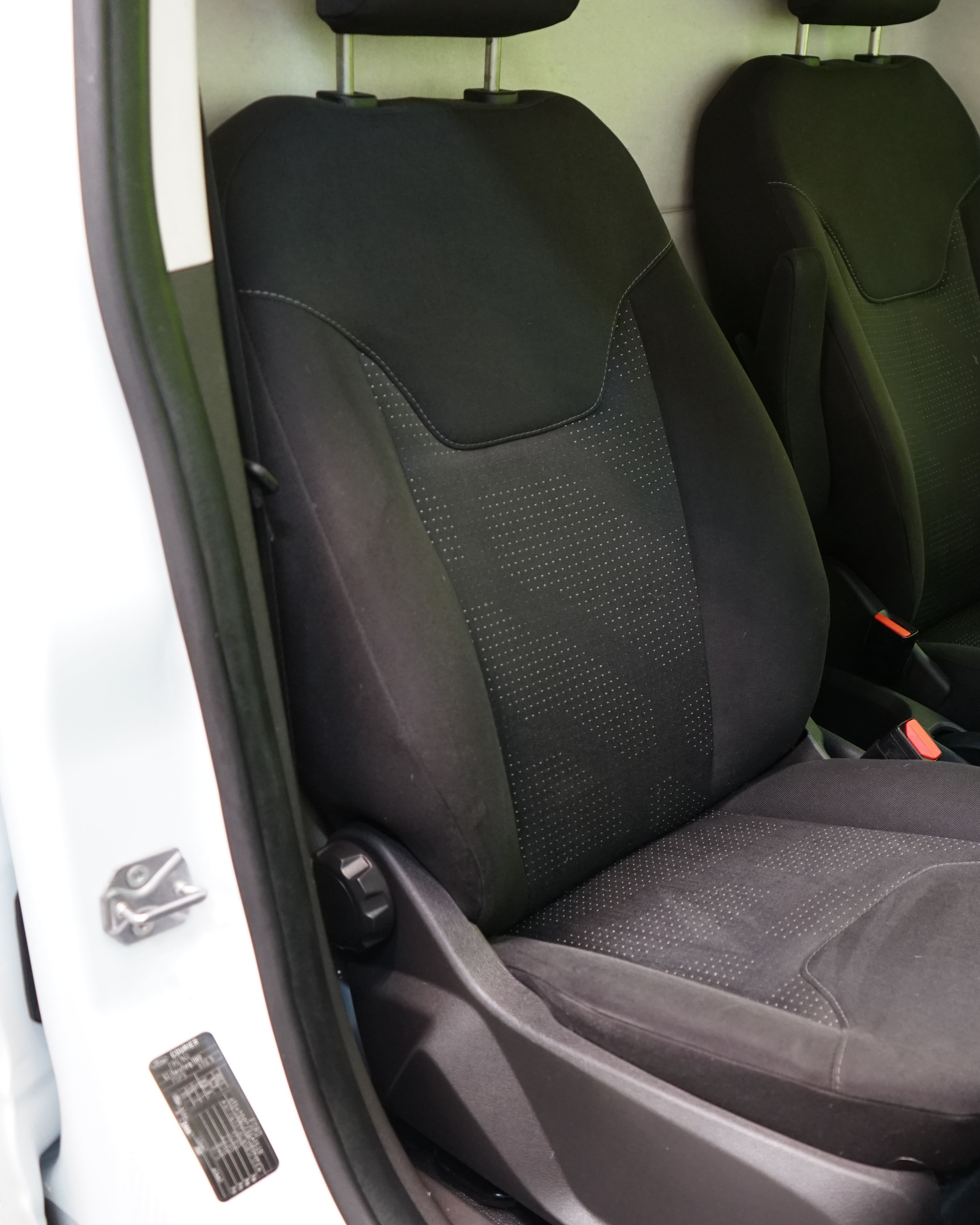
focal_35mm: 40
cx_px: 846
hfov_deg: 35.5
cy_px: 604
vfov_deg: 45.8
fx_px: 1450
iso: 1250
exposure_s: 1/30
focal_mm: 28
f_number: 3.5
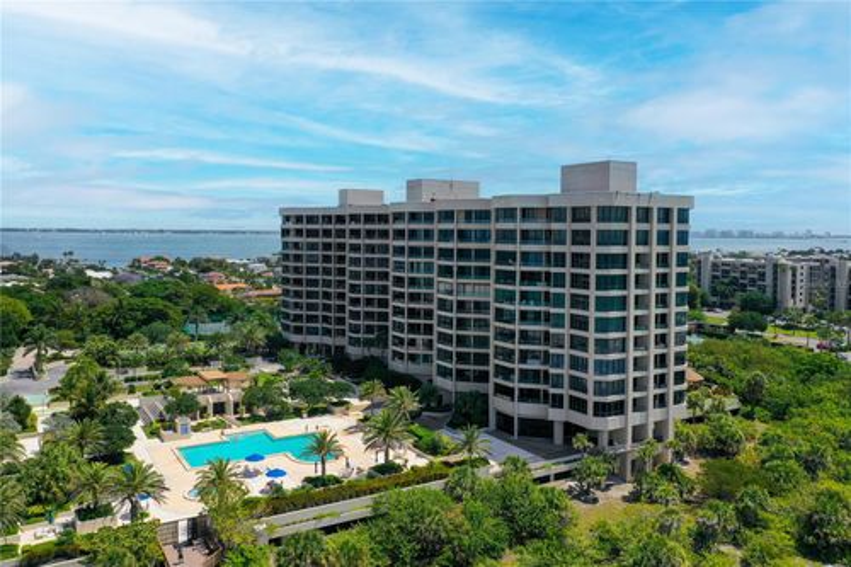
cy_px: 284
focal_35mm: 28
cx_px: 426
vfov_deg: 46.4
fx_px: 662
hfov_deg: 65.5
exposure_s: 1/800
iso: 100
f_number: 6.3
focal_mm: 10.26
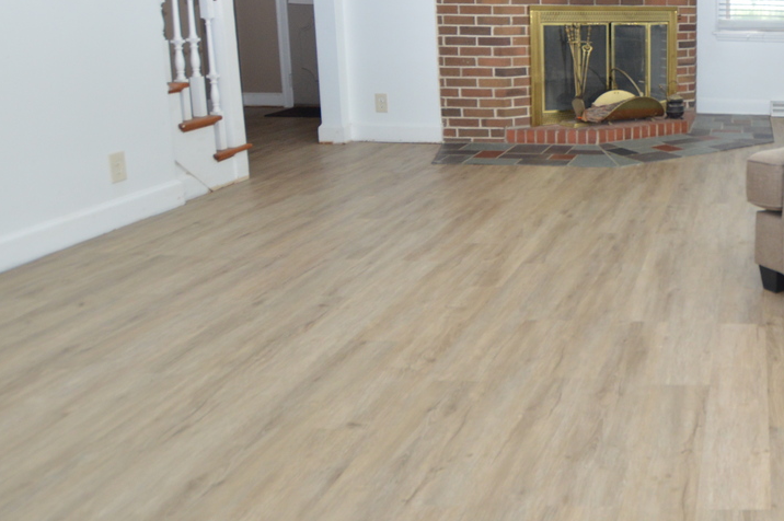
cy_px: 123
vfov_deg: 37.7
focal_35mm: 34
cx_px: 777
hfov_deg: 46.9
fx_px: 740
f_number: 5
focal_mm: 10
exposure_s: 1/100
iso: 400
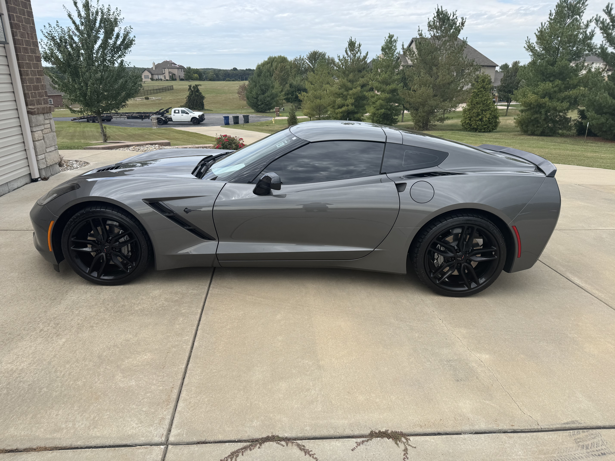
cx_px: 308
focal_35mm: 24
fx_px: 426
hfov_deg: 71.6
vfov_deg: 56.8
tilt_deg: -19.4
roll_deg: +0.8
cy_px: 230
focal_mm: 6.76
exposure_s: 1/2252
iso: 80
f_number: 1.78
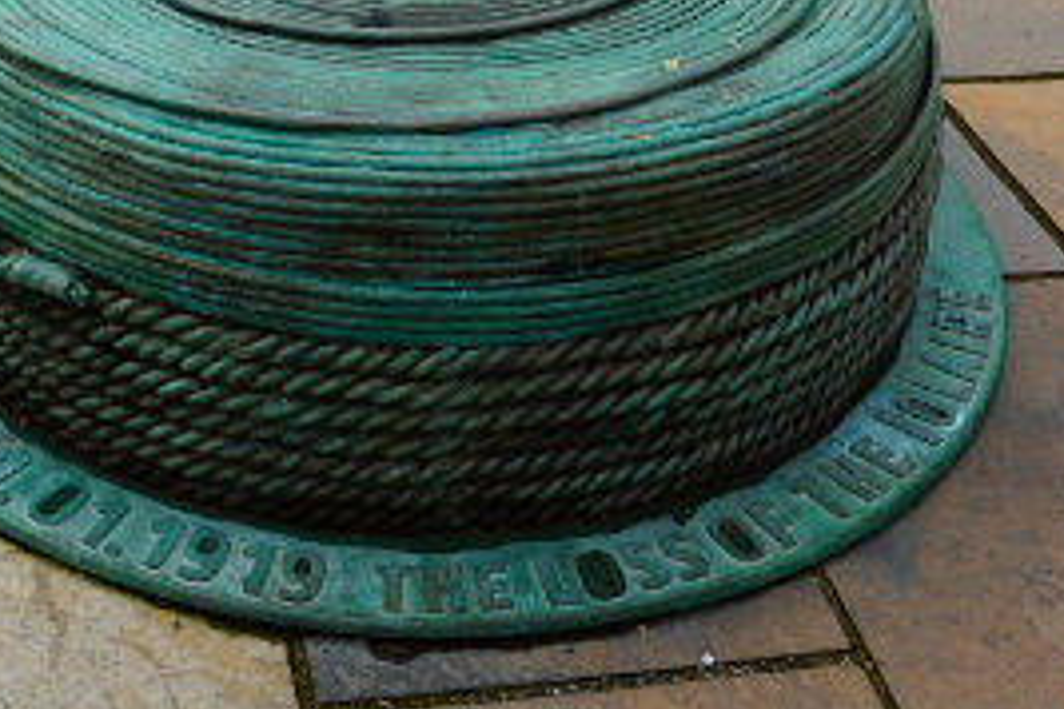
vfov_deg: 17.7
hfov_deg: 27.5
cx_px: 223
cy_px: -225
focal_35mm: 72
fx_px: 2128
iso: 100
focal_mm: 16
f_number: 13
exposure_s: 1/80
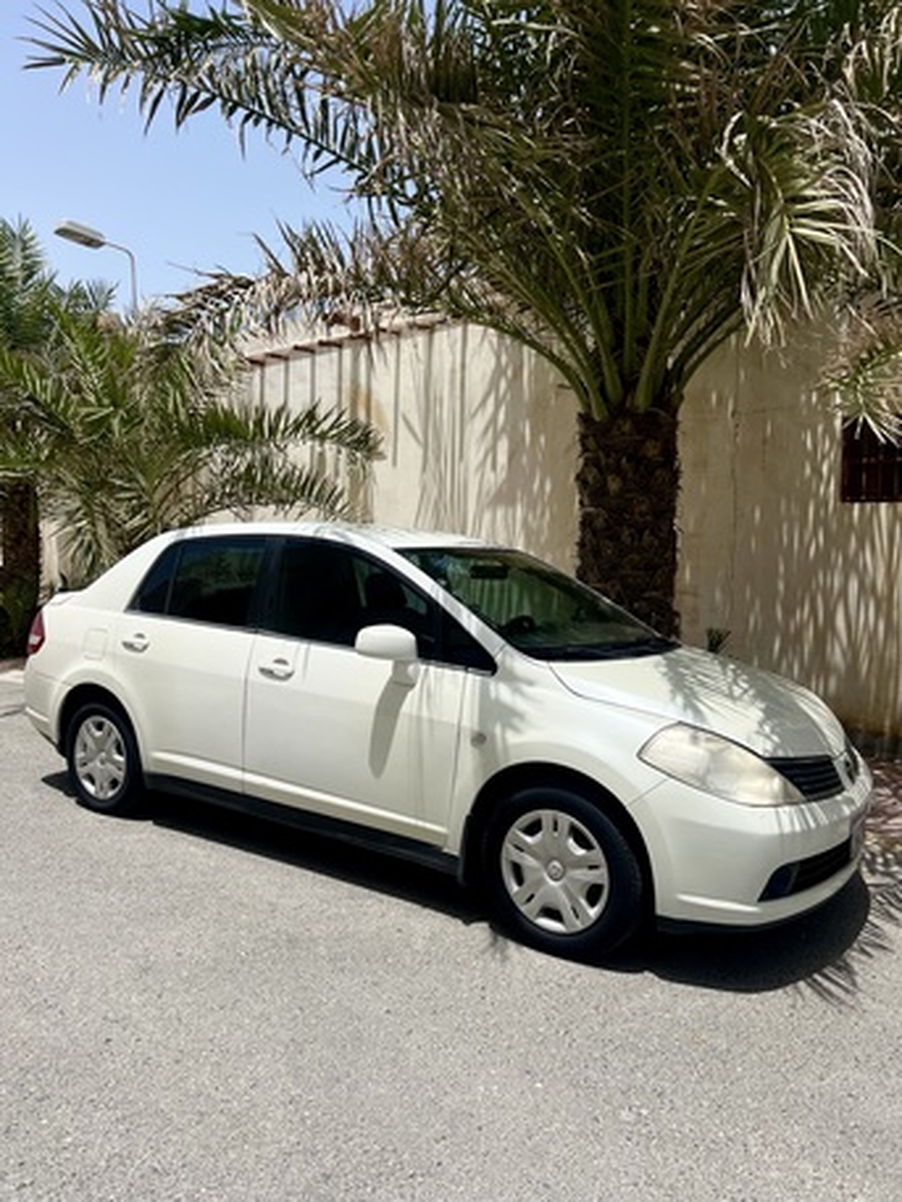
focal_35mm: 26
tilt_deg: -3.5
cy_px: 601
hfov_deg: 53.1
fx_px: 903
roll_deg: -0.2
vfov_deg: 67.3
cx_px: 451
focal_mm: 5.7
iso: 50
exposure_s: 1/6211
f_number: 1.5
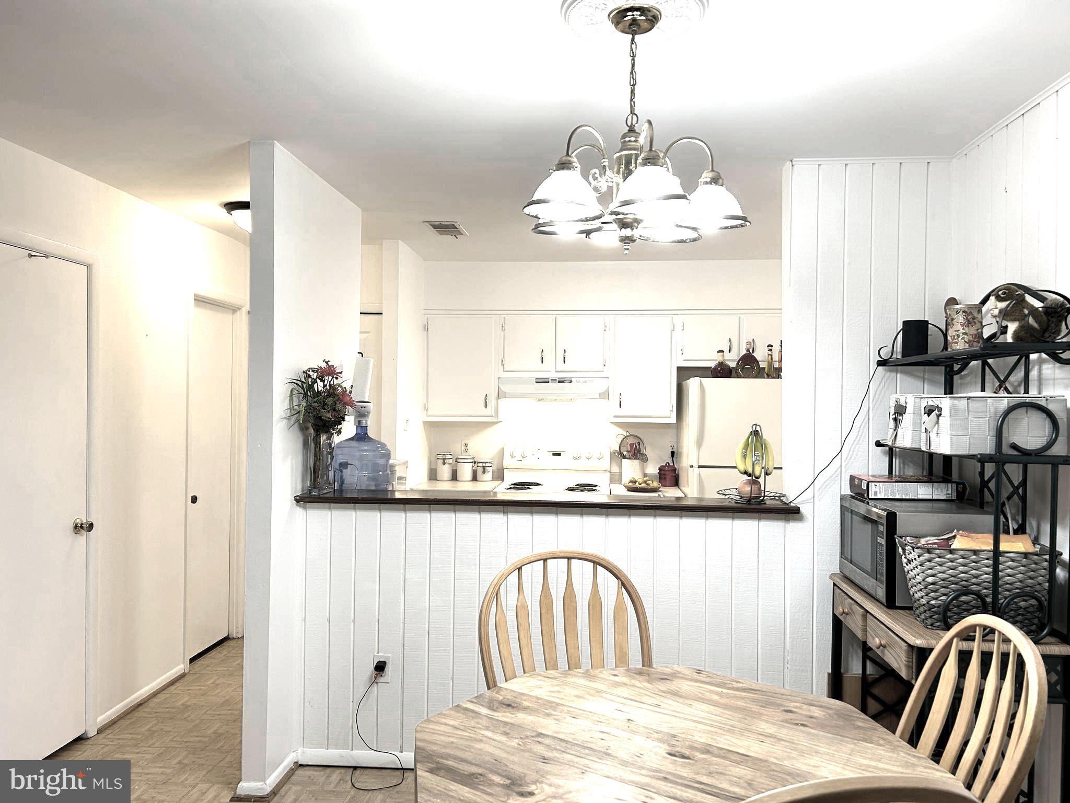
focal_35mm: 26
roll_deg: -1.1
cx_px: 535
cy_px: 402
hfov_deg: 67.3
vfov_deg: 53.1
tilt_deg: +0.0
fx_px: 804
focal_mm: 5.7
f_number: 1.5
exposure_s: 1/120
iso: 80
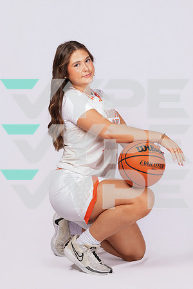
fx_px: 772
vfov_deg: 21.2
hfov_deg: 14.3
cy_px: 144
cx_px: 96
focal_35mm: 96
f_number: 6.3
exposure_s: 1/250
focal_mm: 96
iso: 160
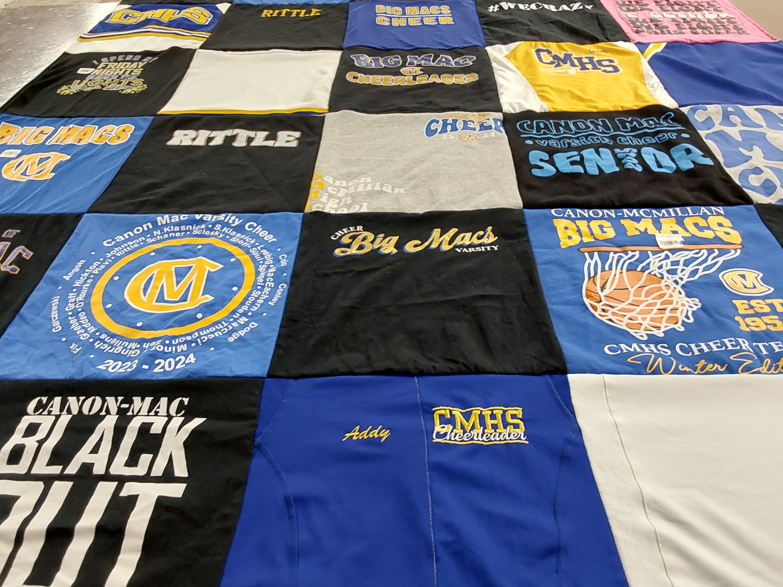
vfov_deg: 48.2
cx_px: 384
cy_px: 293
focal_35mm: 29
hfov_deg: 61.6
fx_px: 656
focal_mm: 2.91
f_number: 1.9
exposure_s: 1/60
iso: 200
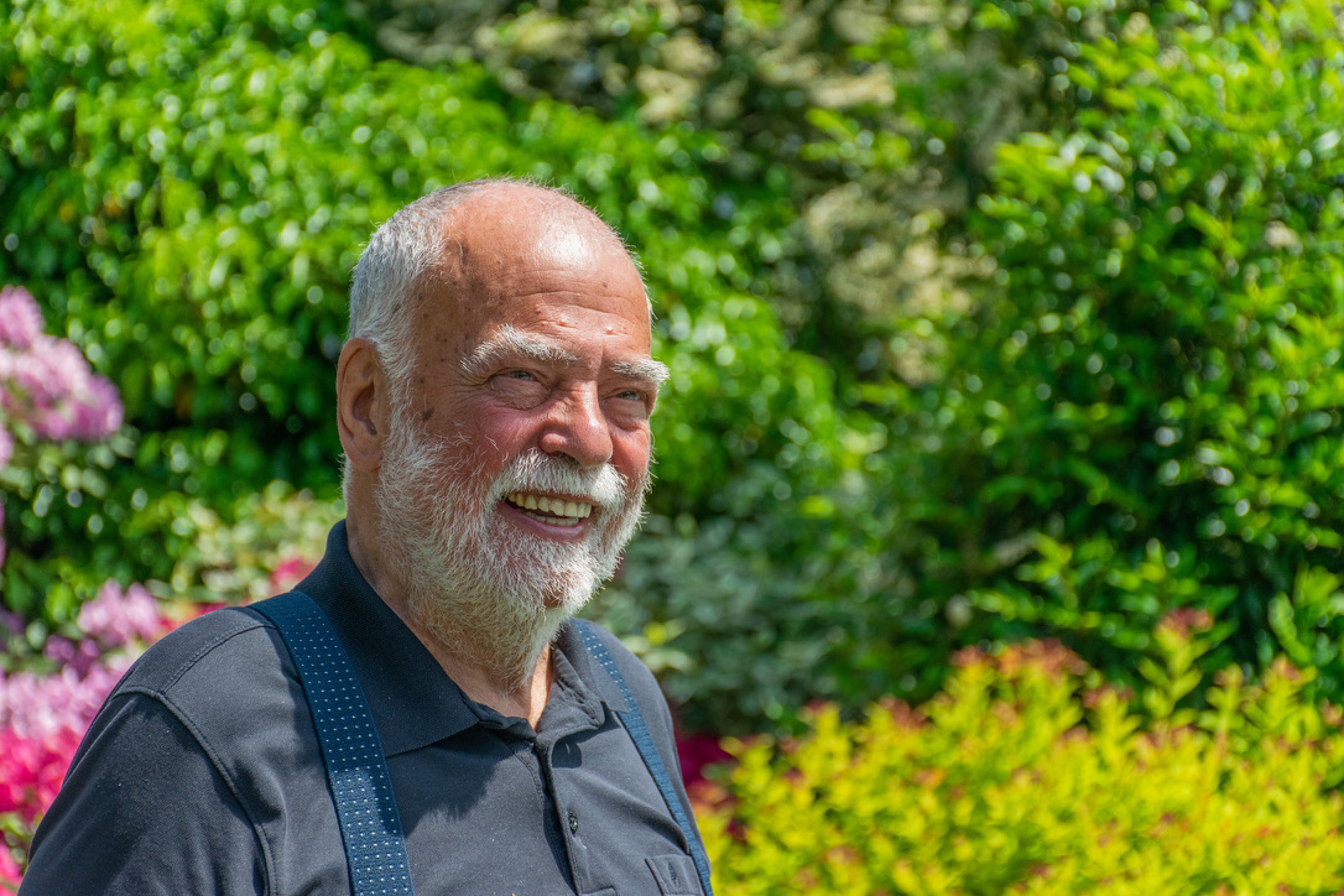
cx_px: 672
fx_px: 4480
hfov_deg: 17.1
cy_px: 448
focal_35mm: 120
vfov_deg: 11.4
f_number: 5.3
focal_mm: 80
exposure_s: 1/1250
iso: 400
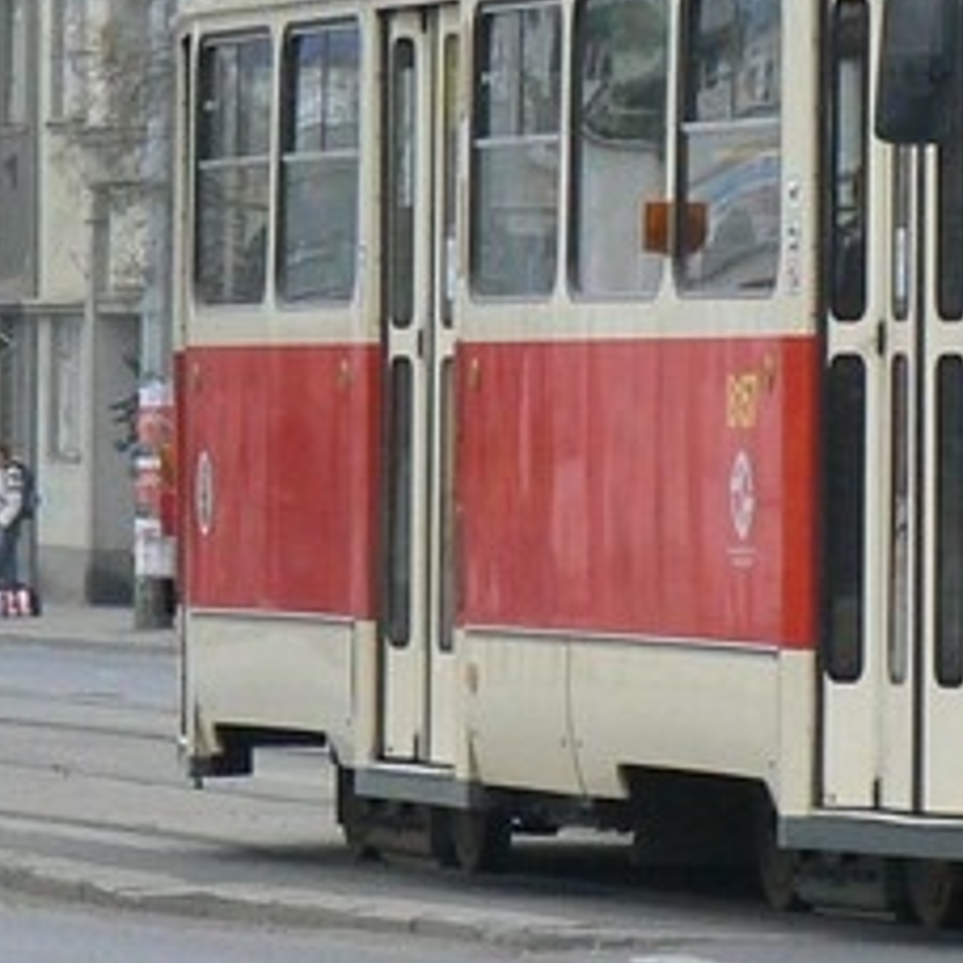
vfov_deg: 3.1
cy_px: -260
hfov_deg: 3.1
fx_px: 17688
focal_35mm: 562
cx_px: 1276
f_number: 3.3
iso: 200
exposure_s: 1/500
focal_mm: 26.8
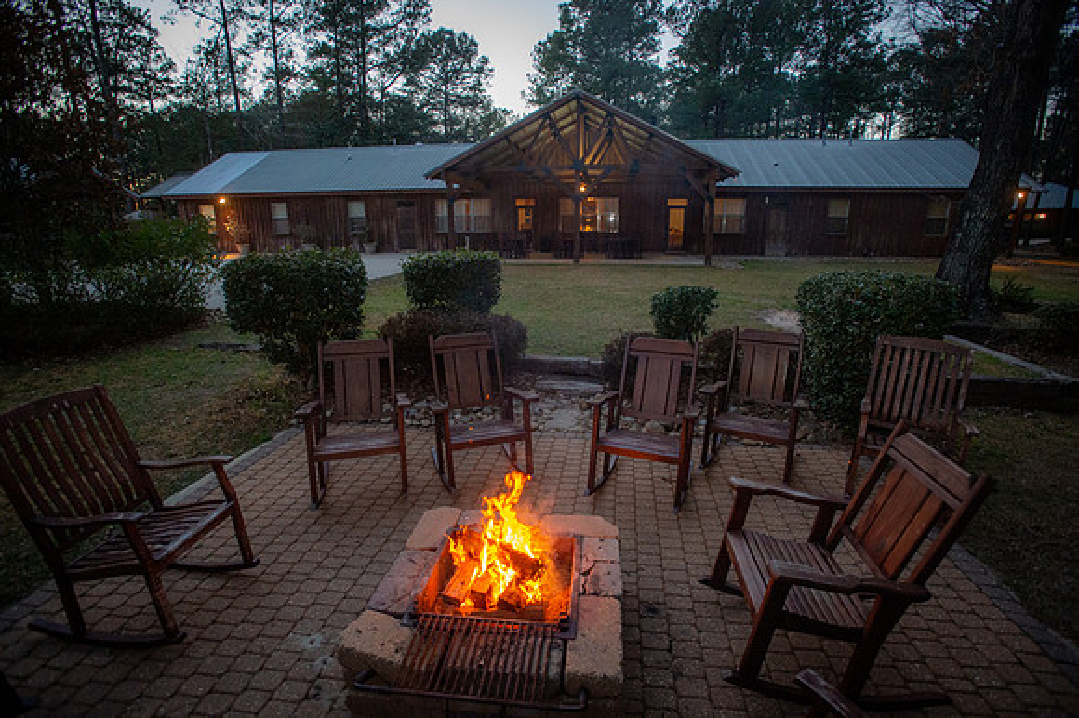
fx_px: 509
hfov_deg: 93.3
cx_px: 540
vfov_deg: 70.4
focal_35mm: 17
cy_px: 359
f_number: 4.5
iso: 4000
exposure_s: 1/200
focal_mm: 17
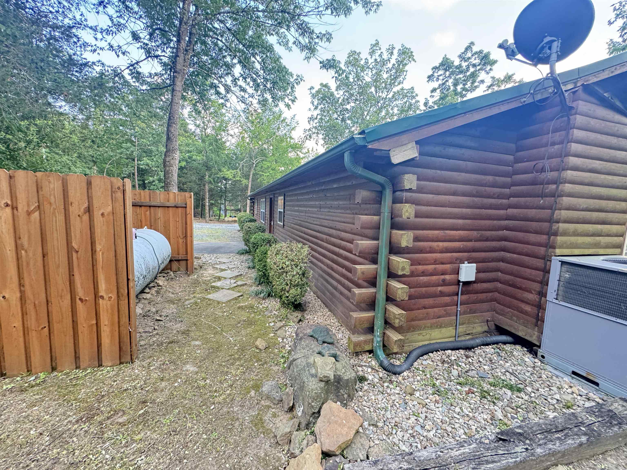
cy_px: 235
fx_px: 254
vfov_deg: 85.7
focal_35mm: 14
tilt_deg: -7.4
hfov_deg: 102.1
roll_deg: -2.8
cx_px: 314
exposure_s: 1/94
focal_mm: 2.22
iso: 320
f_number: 2.2
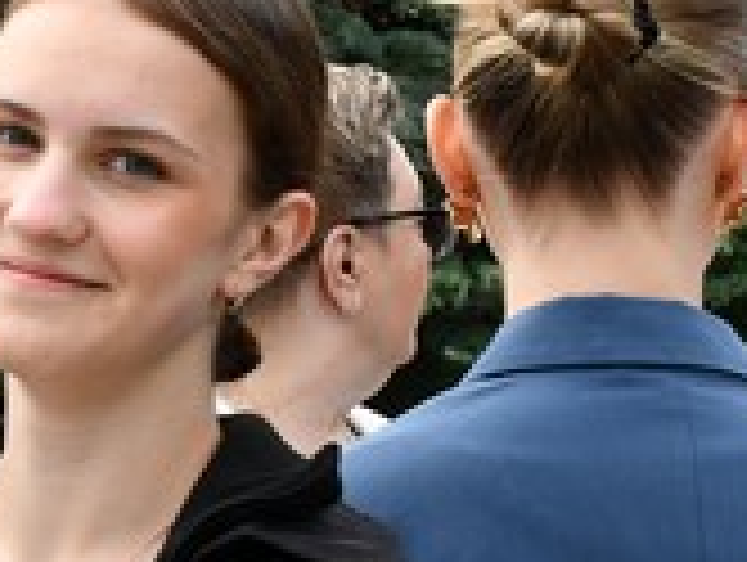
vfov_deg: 7.1
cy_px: 578
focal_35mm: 208
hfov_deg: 9.2
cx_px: -418
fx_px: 4495
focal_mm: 30
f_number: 8
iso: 160
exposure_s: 1/250
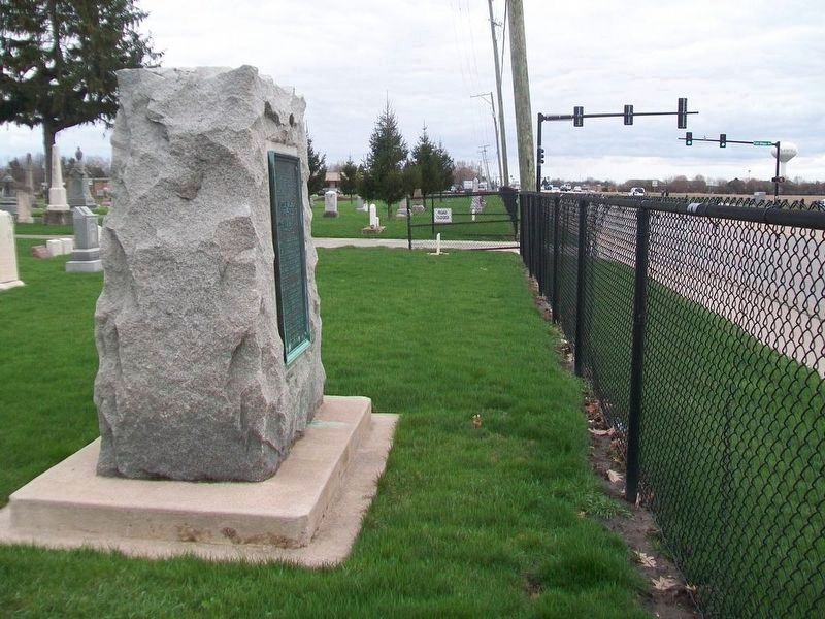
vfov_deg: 39.7
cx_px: 412
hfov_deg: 51.4
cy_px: 310
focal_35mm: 36
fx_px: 858
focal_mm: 6
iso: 64
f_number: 2.7
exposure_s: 1/160
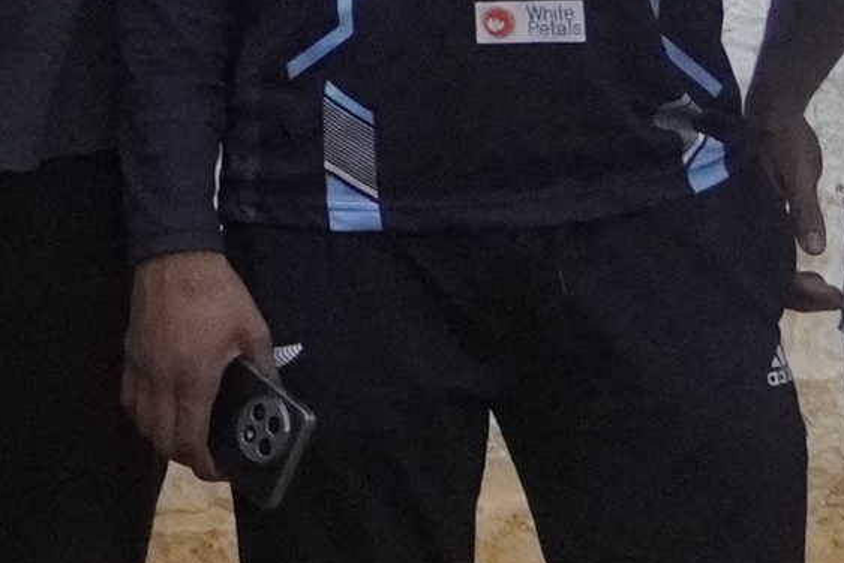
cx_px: -1559
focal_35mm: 271
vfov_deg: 5.0
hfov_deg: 6.9
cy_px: -699
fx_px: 6356
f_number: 4.5
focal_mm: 24
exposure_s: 1/1000
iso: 3200
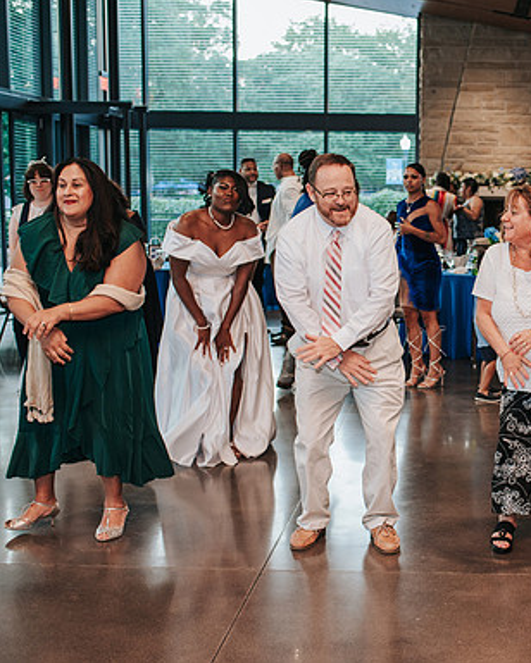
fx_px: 1100
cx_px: 483
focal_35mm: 56
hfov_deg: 26.2
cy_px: 356
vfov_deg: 33.6
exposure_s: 1/160
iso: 800
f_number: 2.8
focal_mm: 35
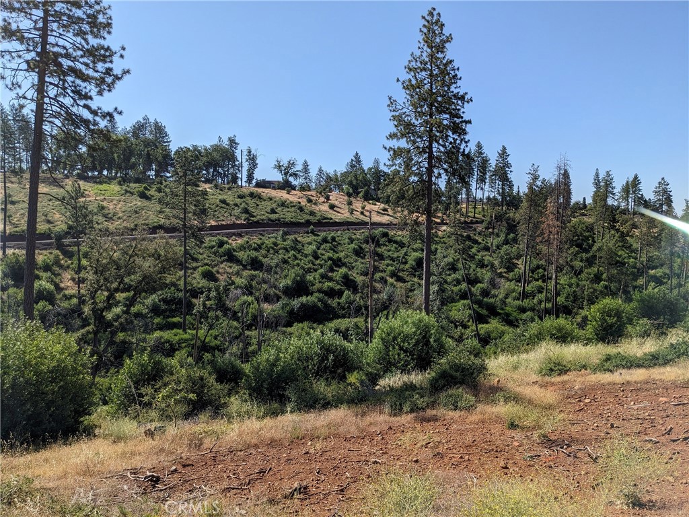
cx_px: 344
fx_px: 537
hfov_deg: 65.3
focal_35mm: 27
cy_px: 258
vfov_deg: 51.4
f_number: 1.73
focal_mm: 4.38
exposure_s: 1/3344
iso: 53
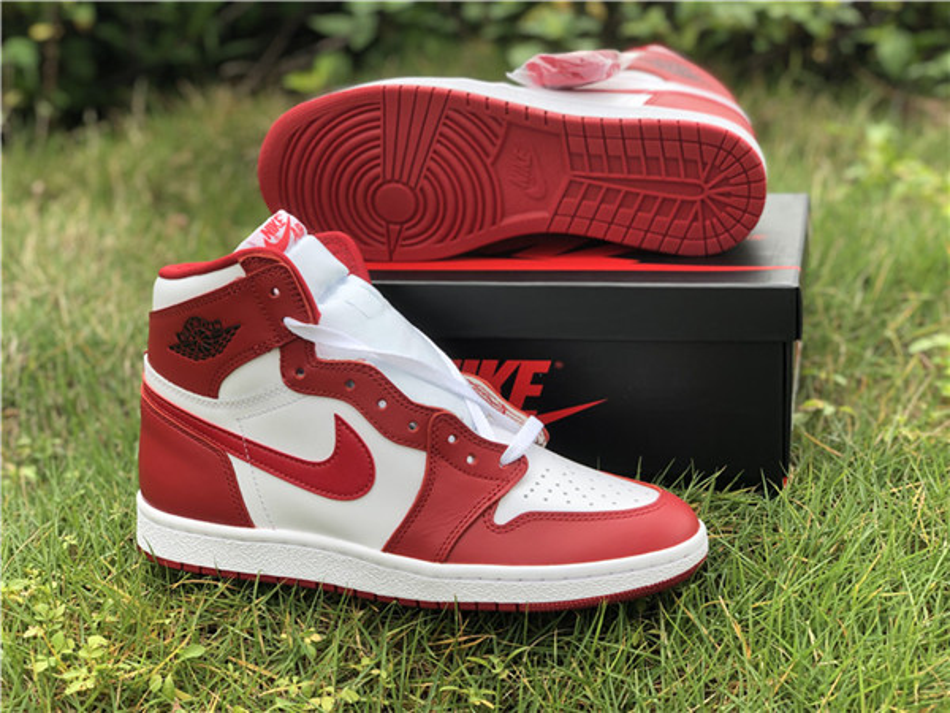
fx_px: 1427
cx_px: 475
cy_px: 356
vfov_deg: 28.0
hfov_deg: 36.8
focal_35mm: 52
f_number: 2.4
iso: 16
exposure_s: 1/150
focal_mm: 6
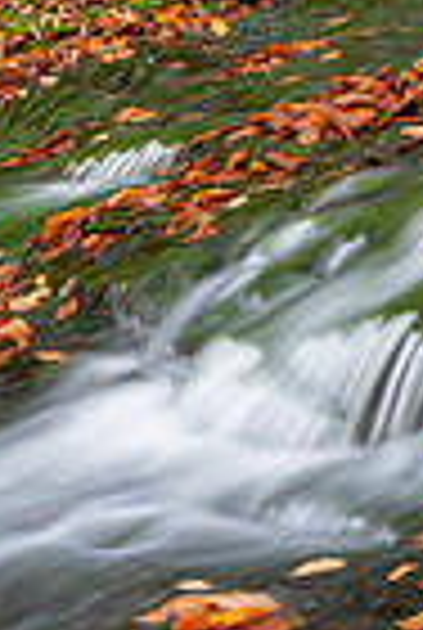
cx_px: 158
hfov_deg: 9.8
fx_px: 2473
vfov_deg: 13.9
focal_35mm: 141
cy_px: -220
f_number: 13
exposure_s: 2.5
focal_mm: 44
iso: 100
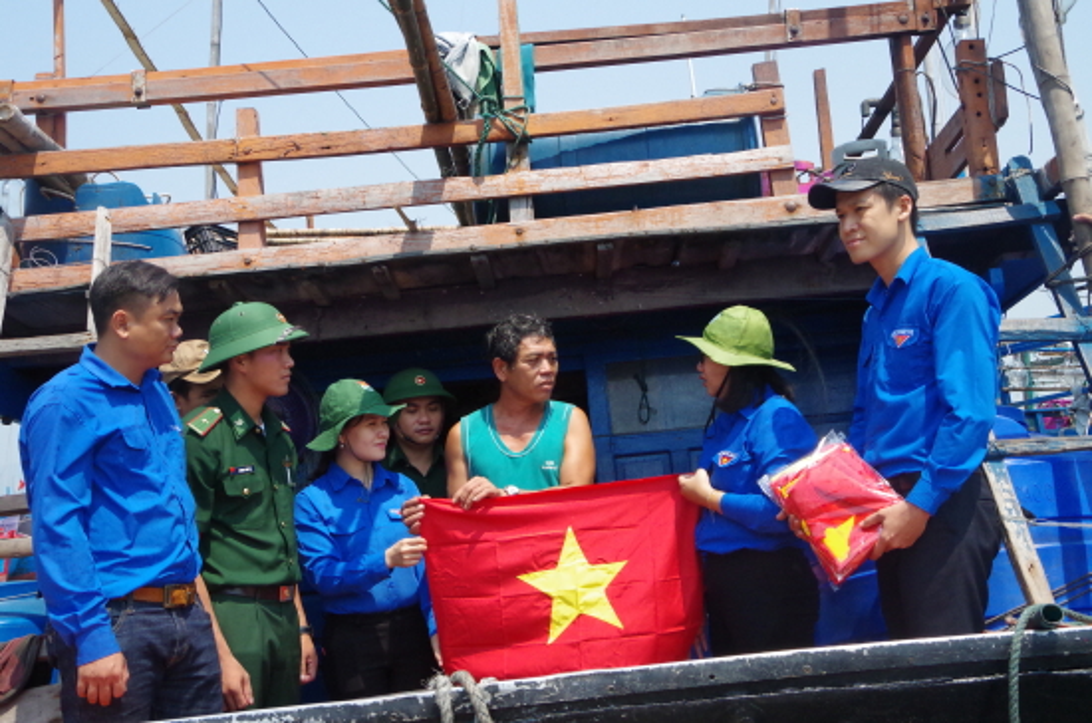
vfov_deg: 29.1
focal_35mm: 46
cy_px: 362
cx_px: 546
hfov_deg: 42.8
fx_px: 1392
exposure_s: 1/1600
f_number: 11
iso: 2500
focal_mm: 31
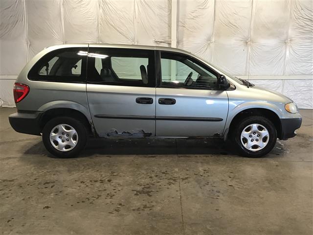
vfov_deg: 45.4
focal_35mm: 31
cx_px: 156
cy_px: 118
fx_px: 280
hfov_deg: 58.4
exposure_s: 1/30
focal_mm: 3.3
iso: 64
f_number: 2.4
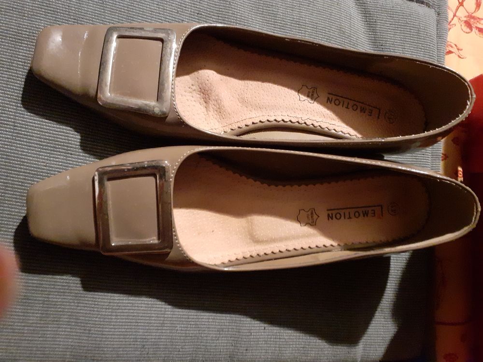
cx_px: 242
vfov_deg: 51.4
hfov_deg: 65.3
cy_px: 181
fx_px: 377
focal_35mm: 27
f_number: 1.9
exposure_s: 1/20
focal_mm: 3.6
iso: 800
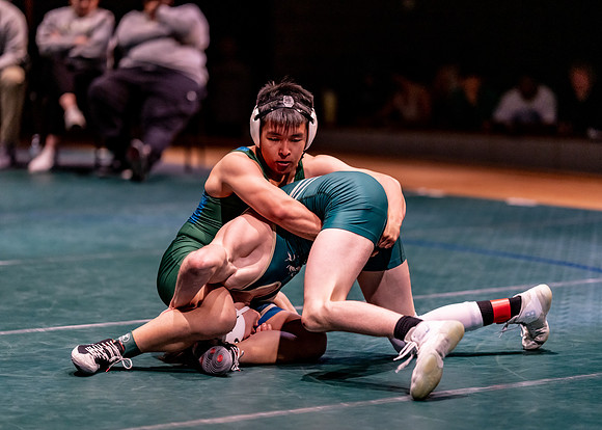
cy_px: 215
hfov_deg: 13.9
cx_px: 301
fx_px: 2465
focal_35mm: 144
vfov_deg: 10.0
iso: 2000
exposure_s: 1/640
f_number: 1.8
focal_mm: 135
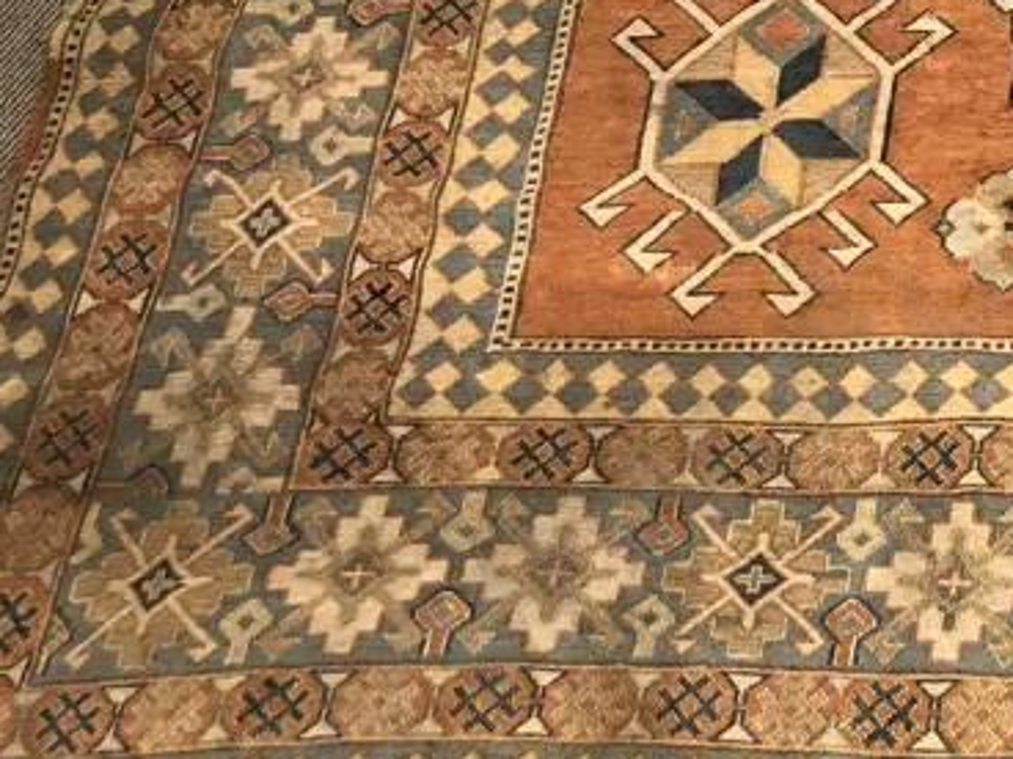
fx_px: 2283
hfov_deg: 21.9
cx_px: 1401
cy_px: -60
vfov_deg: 18.2
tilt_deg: -60.3
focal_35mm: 78
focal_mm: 3.99
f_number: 1.8
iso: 50
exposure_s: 1/17
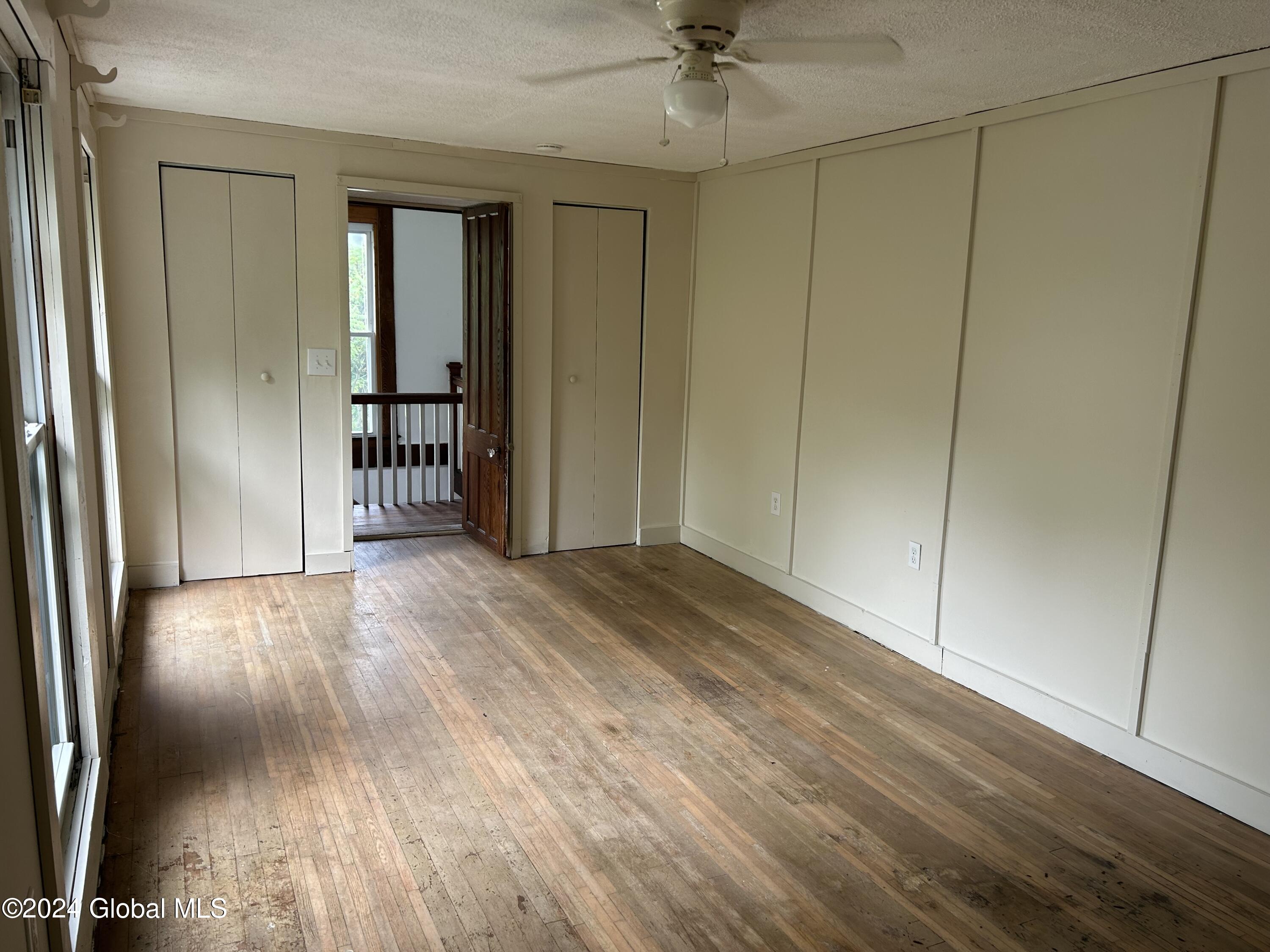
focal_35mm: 26
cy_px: 476
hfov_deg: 67.3
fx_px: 954
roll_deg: -0.9
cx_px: 635
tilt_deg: -9.8
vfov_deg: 53.1
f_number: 1.5
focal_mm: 5.7
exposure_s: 1/121
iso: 64
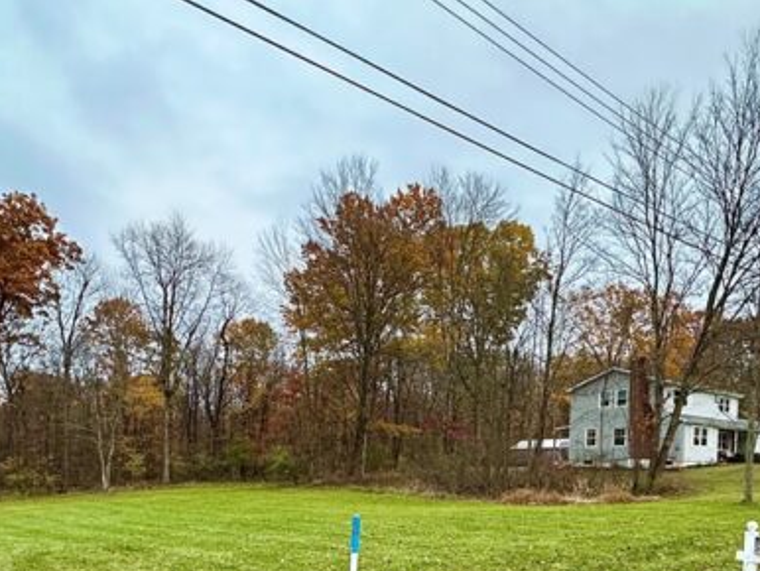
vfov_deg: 44.7
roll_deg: -1.0
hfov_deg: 61.6
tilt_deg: -2.3
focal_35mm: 29
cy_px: 494
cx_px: 392
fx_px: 637
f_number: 2.2
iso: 200
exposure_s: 1/99
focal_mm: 2.22
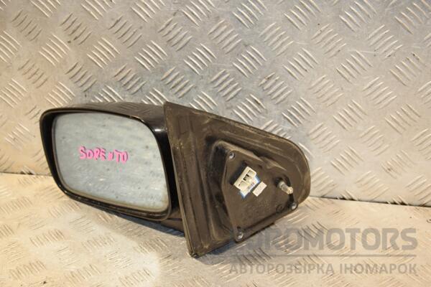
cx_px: 216
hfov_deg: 27.0
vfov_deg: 18.2
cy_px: 144
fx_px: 898
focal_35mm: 75
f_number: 5
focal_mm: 50
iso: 800
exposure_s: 1/200
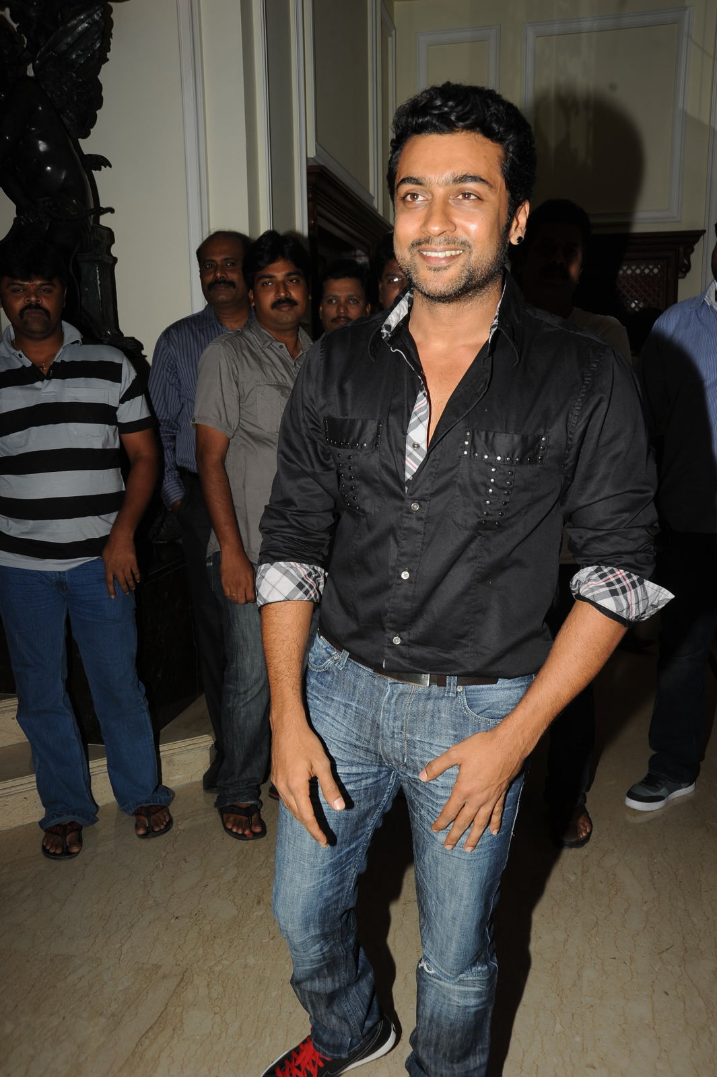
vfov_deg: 55.8
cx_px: 358
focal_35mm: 34
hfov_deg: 38.8
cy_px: 538
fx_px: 1017
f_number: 9
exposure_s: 1/125
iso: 200
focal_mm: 34
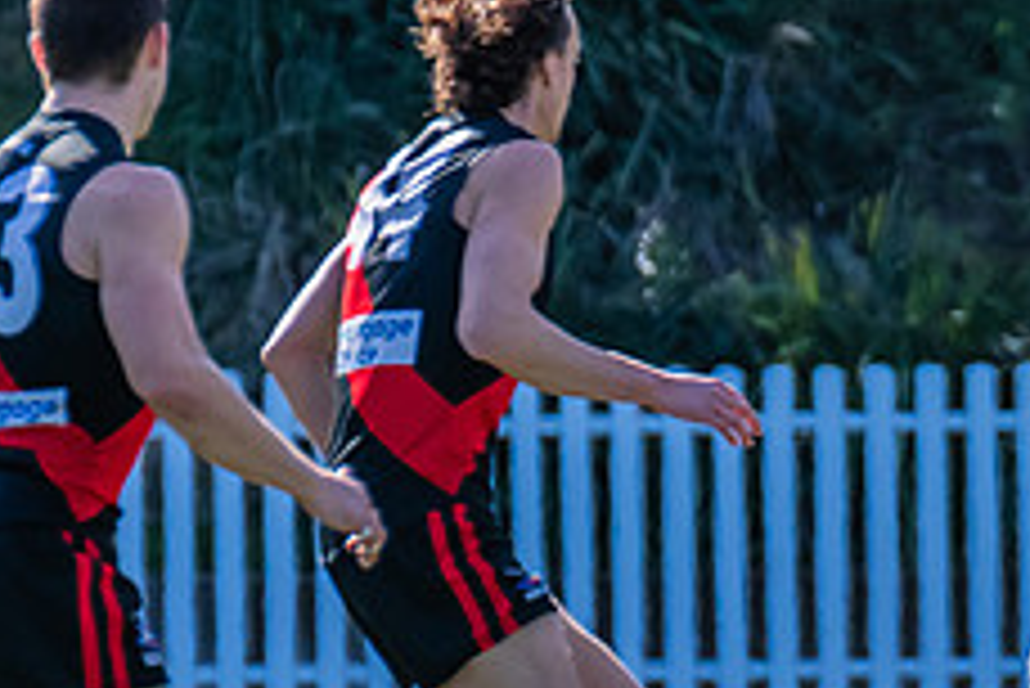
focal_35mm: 1637
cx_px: 1428
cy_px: 648
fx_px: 46864
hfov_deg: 1.3
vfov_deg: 0.8
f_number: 10
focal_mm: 460
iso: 800
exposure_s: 1/1250
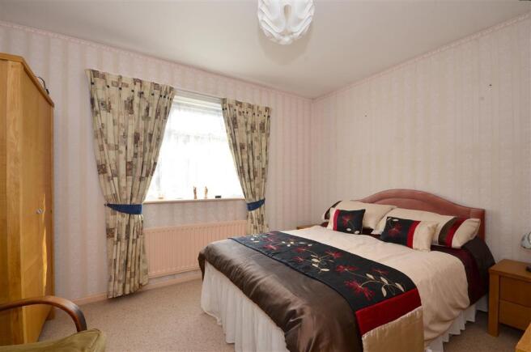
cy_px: 176
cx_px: 266
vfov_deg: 77.1
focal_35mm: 15
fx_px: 221
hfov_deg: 100.5
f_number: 11
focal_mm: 10
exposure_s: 1/15
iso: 640
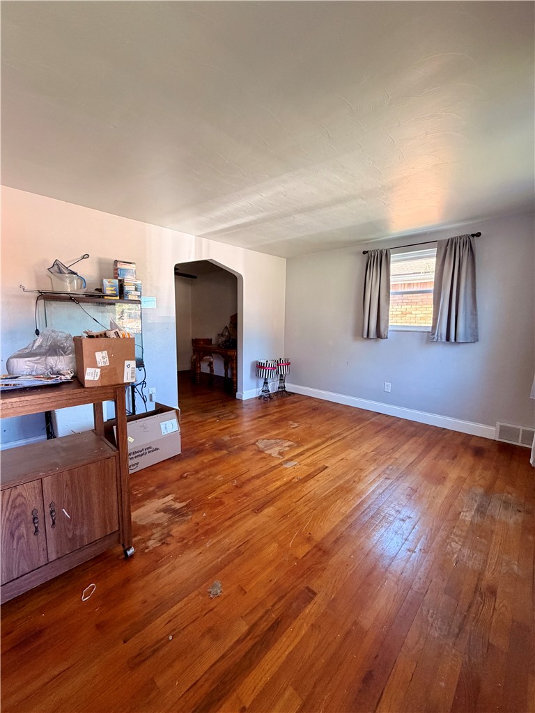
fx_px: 288
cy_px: 356
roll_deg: -0.6
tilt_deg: -6.8
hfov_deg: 85.7
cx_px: 268
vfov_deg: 102.1
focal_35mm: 14
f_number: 2.2
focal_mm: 2.22
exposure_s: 1/62
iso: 320
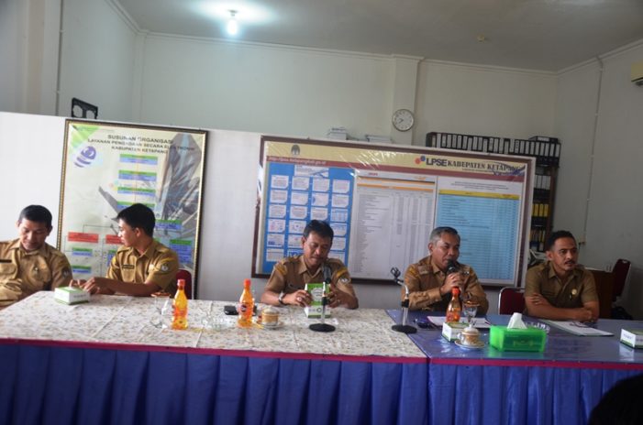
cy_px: 212
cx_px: 322
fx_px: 561
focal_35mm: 32
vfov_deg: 41.5
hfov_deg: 59.6
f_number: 4
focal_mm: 21
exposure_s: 1/60
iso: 500
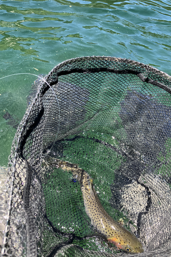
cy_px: 131
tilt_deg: -43.7
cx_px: 92
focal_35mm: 30
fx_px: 214
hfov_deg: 43.6
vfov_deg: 61.9
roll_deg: -11.0
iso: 32
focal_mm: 3.99
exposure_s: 1/355
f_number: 1.8
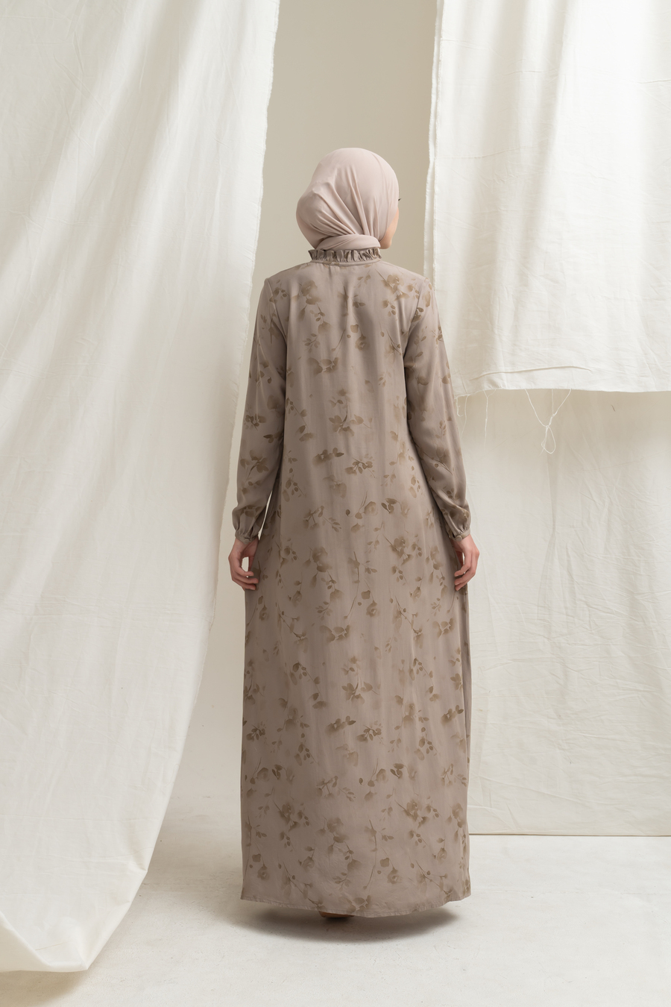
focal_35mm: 44
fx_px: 1230
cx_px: 336
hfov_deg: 30.5
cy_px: 504
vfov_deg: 44.5
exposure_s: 1/160
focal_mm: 44
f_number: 11
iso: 100
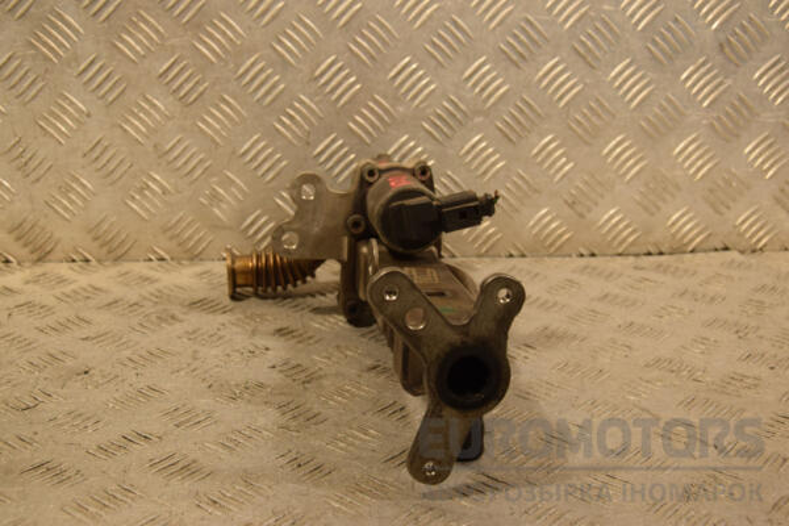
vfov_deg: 26.5
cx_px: 394
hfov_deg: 38.9
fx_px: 1118
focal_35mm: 51
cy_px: 263
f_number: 6.3
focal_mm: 34
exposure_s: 1/160
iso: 800
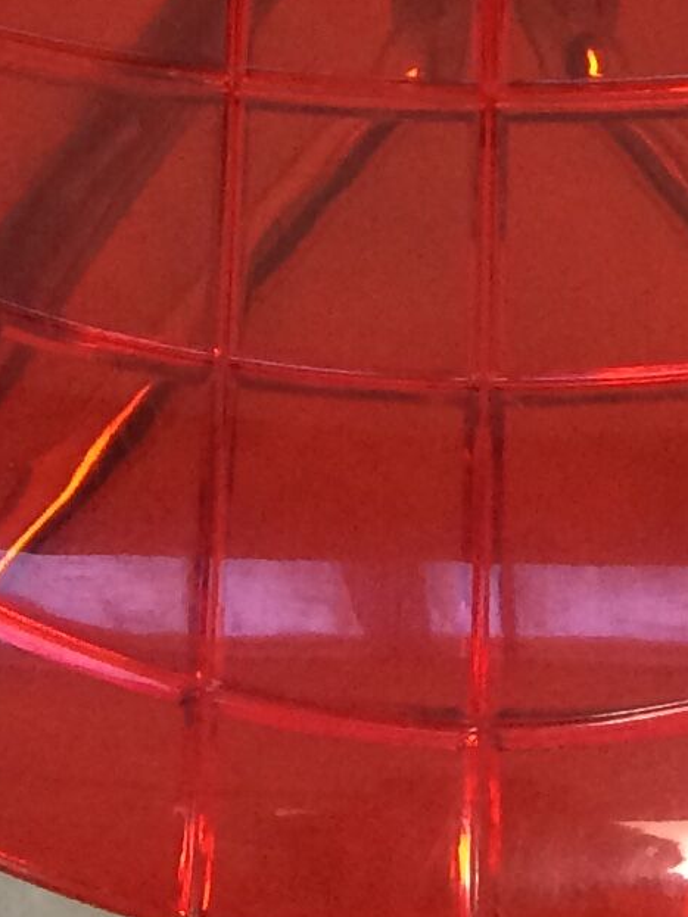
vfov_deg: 11.4
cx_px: 432
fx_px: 4029
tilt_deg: -57.5
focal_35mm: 152
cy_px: -1047
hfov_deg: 9.8
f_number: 2.2
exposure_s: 1/33
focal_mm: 4.15
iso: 80
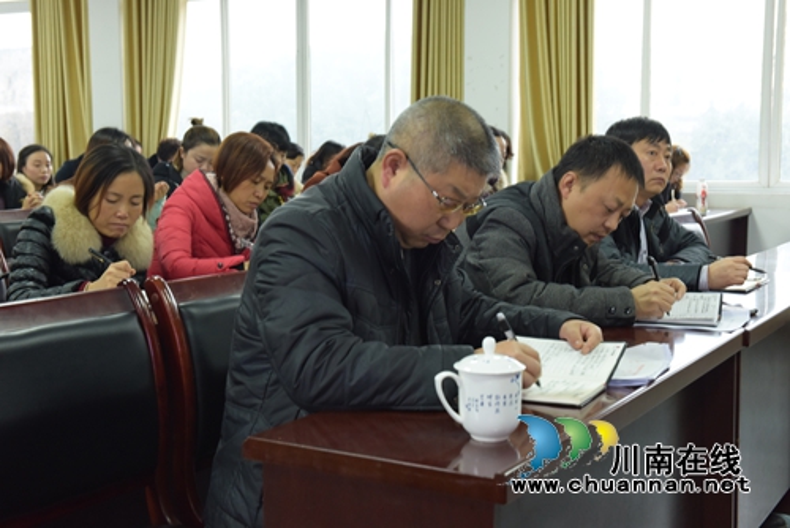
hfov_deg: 39.6
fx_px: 1098
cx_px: 395
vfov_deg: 27.0
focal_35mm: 50
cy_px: 264
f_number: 7.1
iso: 2000
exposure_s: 1/8
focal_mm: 50
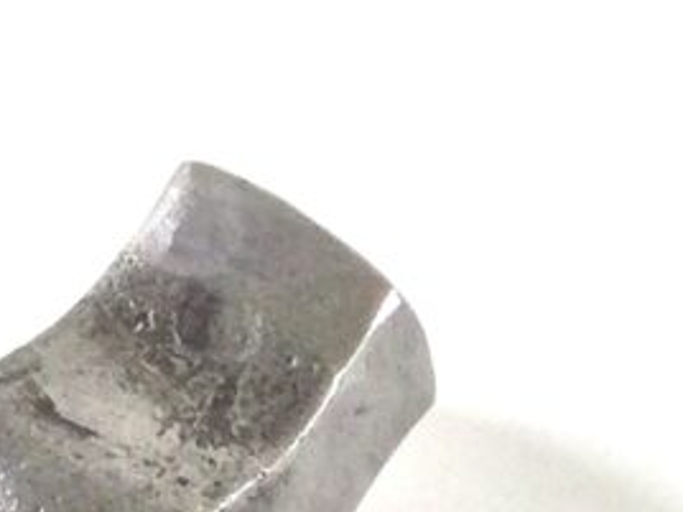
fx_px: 4380
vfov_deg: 6.0
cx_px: 1050
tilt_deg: -69.5
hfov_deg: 8.7
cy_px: 1699
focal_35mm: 222
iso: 32
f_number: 2.4
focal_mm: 3.3
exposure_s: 1/100
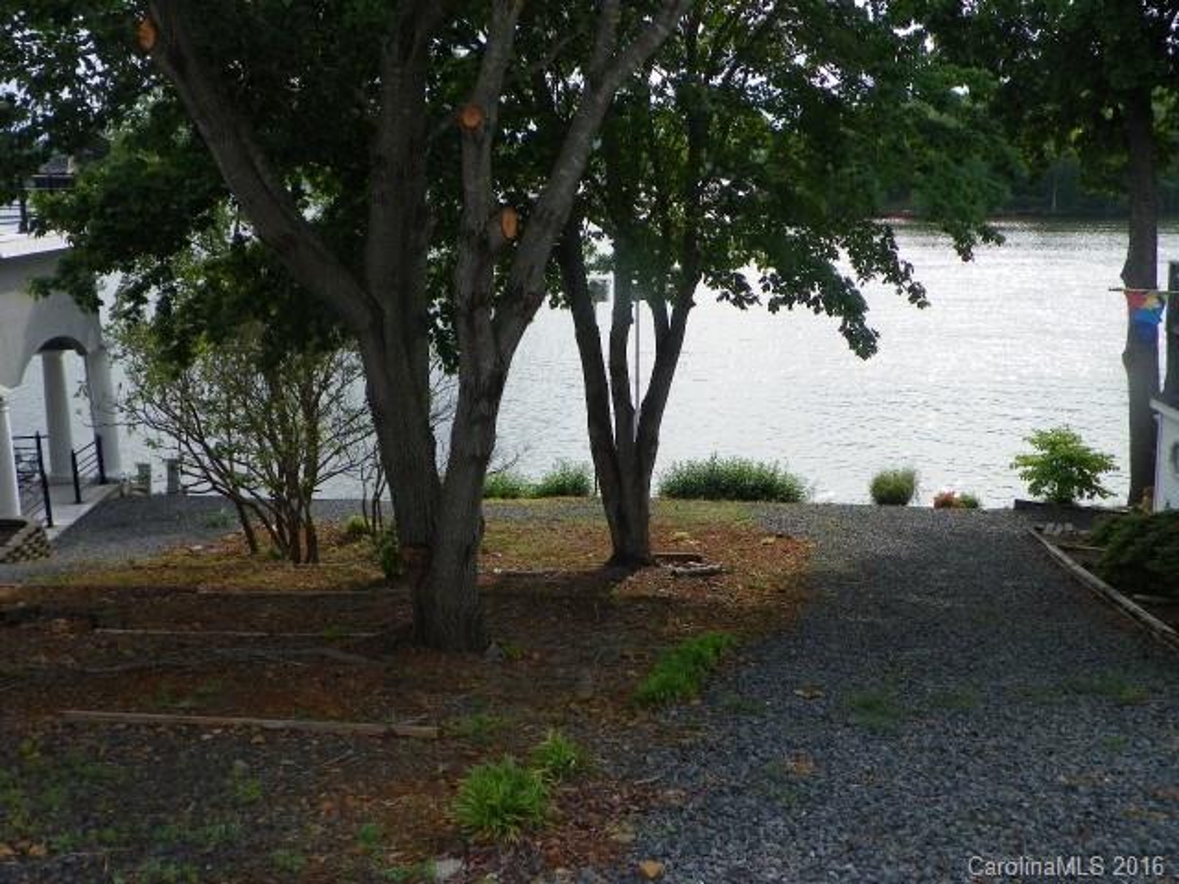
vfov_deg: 39.7
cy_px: 442
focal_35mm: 36
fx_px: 1226
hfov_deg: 51.4
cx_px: 590
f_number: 4.5
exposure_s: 1/320
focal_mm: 6.4
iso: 64
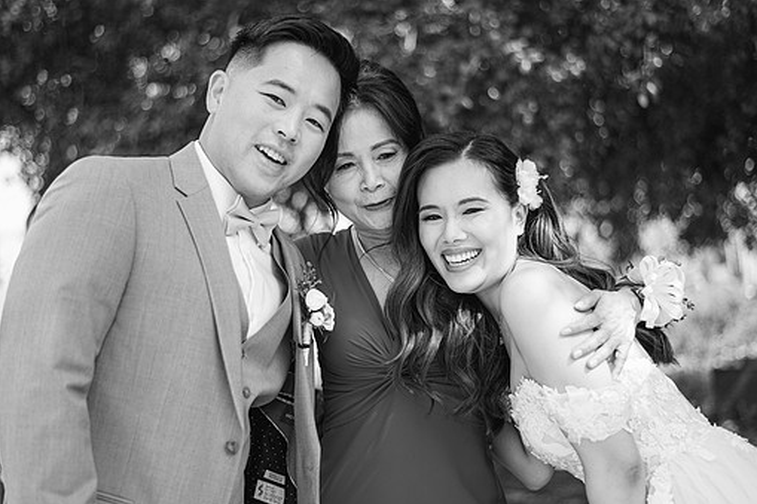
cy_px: 250
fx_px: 1198
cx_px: 358
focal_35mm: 57
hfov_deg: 35.1
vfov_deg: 23.8
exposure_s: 1/800
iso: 100
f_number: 2
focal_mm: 50
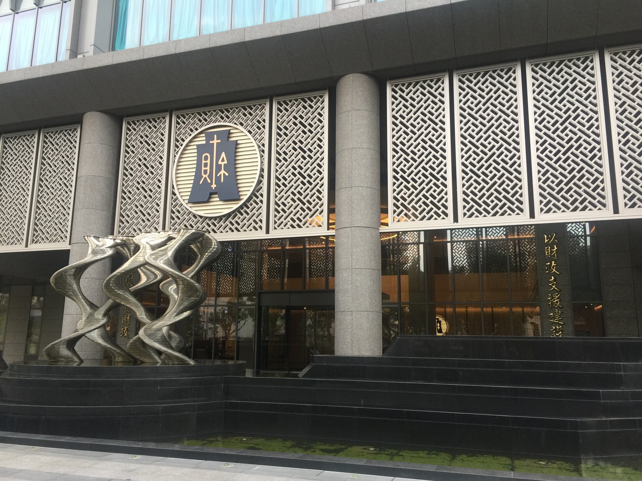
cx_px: 321
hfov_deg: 61.7
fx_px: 538
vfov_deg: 48.2
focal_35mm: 29
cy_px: 240
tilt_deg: +10.1
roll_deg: -1.6
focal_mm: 4.15
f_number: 2.2
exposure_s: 1/30
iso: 32
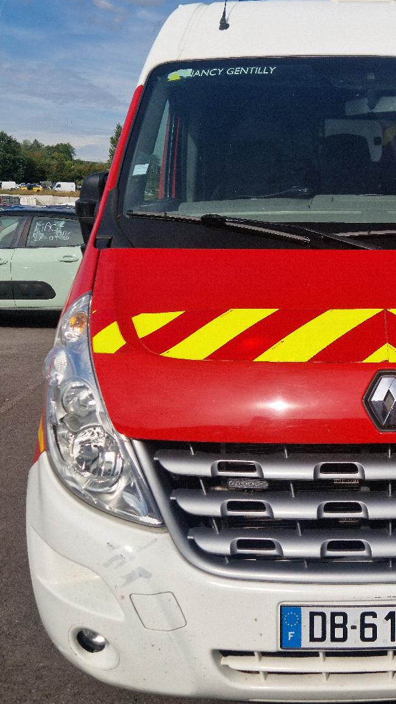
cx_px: 389
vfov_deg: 48.4
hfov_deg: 26.9
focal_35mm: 42
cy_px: 353
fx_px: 784
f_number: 1.8
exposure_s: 1/3333
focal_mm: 5.4
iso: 50
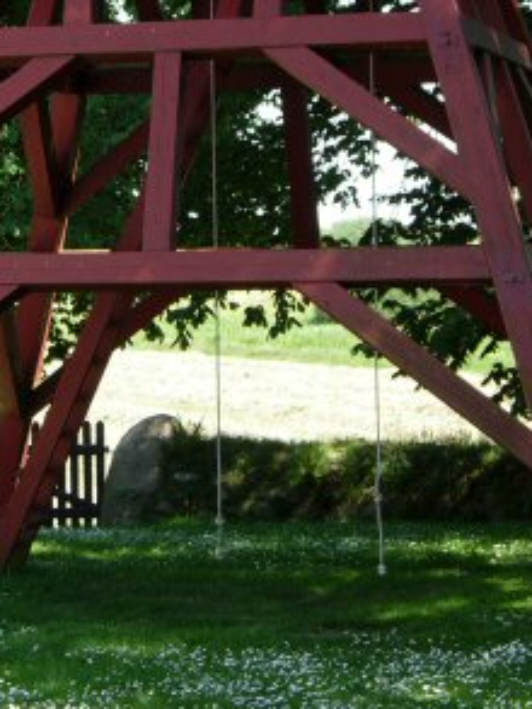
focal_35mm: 120
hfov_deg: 12.3
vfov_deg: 16.2
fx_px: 2457
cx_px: 166
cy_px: 86
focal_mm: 12.9
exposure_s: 1/132
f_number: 4.4
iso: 50
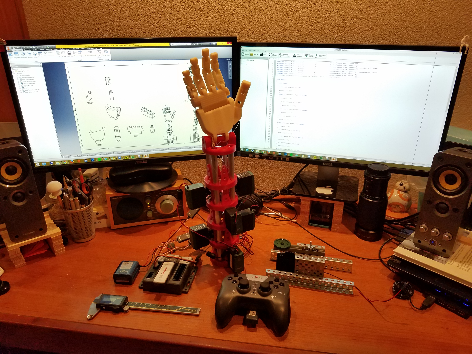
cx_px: 236
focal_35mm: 26
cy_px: 177
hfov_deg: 67.3
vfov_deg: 53.1
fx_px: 355
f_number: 1.7
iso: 100
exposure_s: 1/50
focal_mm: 4.2
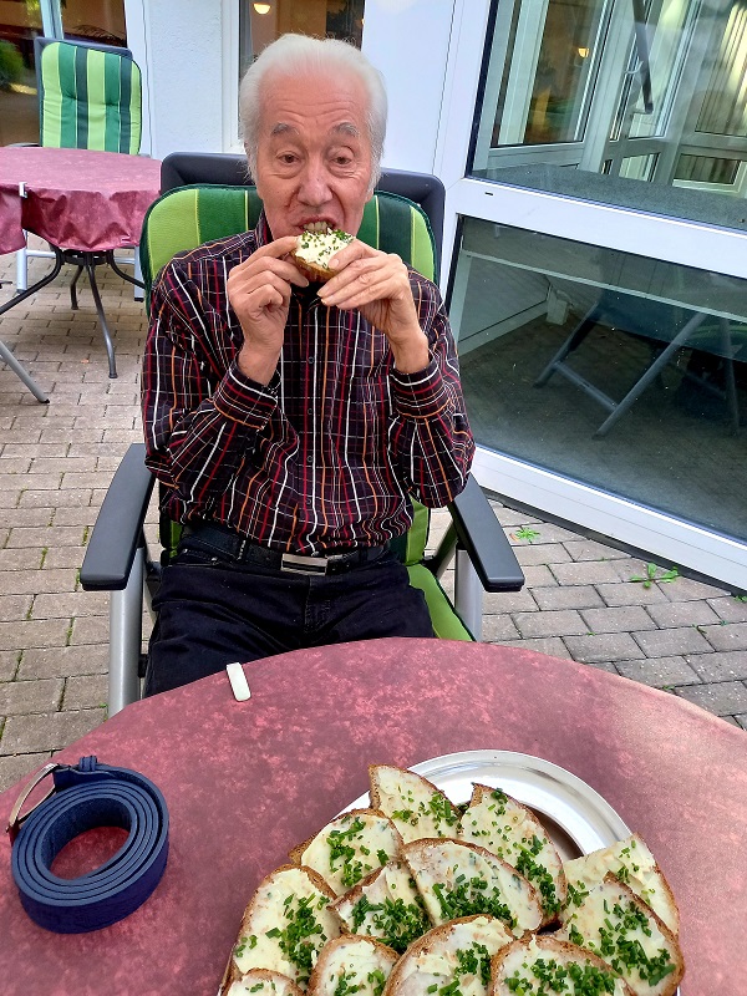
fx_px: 719
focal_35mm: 25
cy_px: 498
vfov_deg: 69.4
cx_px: 374
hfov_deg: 54.9
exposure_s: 1/49
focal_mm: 4.6
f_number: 2
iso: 200
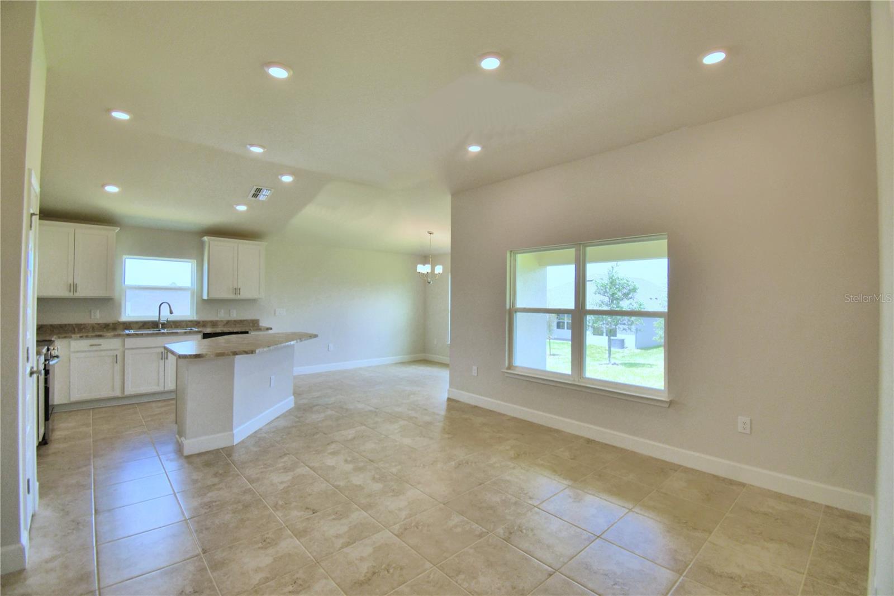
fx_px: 372
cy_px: 298
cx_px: 447
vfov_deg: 77.3
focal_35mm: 15
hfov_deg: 100.4
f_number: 4.5
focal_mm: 10
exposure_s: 1/200
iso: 200
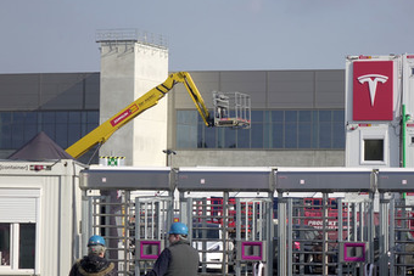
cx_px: 273
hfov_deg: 11.5
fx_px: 2059
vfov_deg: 7.7
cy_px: 98
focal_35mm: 179
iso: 100
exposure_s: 1/125
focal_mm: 49.44
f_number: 5
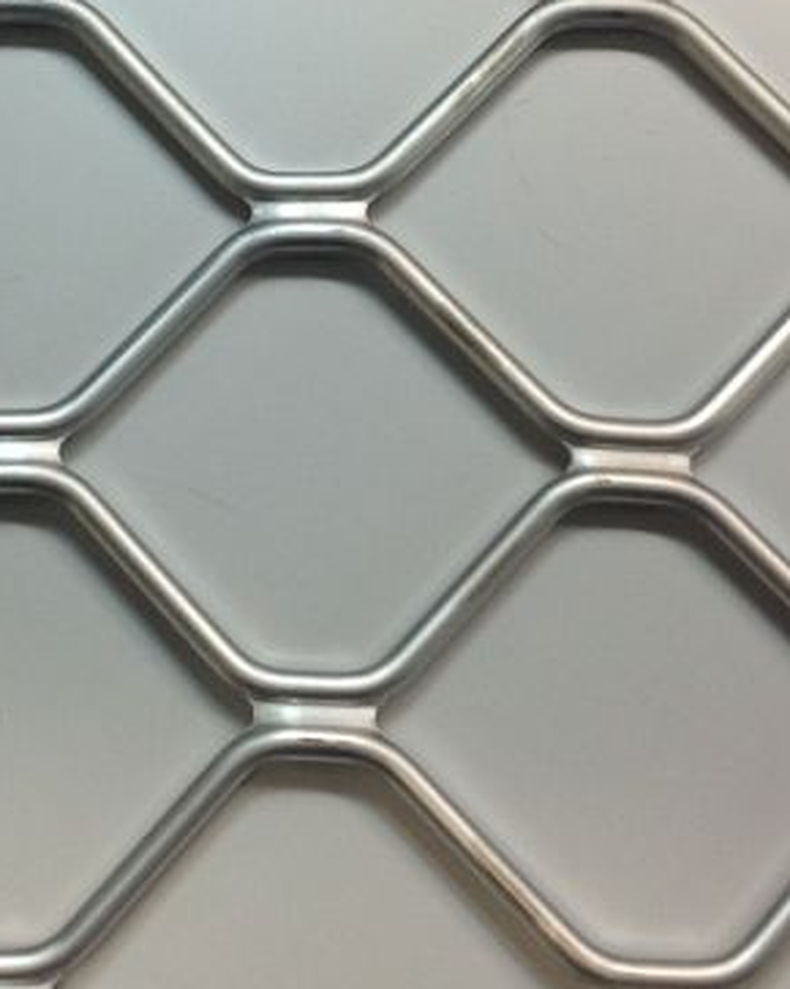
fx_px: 2750
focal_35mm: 94
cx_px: 155
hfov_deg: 16.2
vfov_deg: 20.2
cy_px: 241
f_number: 2.4
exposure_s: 1/50
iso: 64
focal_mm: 4.28
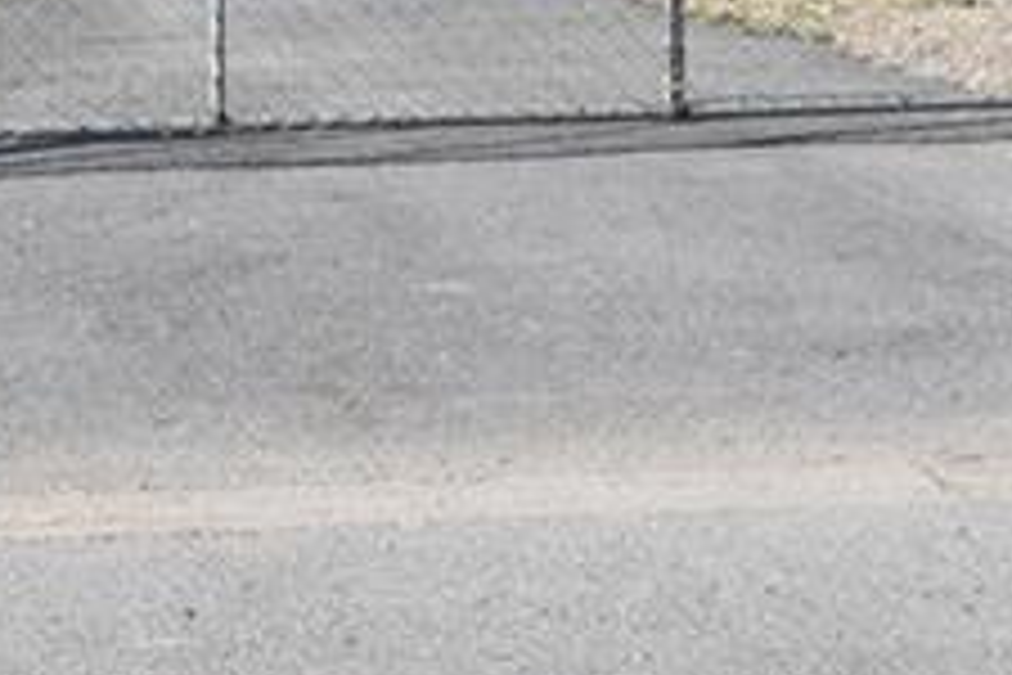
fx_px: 4216
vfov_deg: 8.8
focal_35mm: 150
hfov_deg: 13.7
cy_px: -459
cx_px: 369
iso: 200
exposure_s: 1/500
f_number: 8
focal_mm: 22
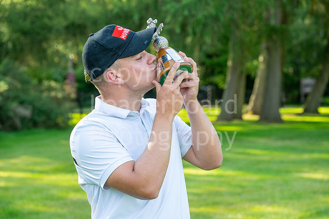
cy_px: 110
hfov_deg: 20.6
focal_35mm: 99
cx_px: 164
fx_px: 905
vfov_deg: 13.8
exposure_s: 1/125
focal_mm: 99
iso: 200
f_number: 5.6
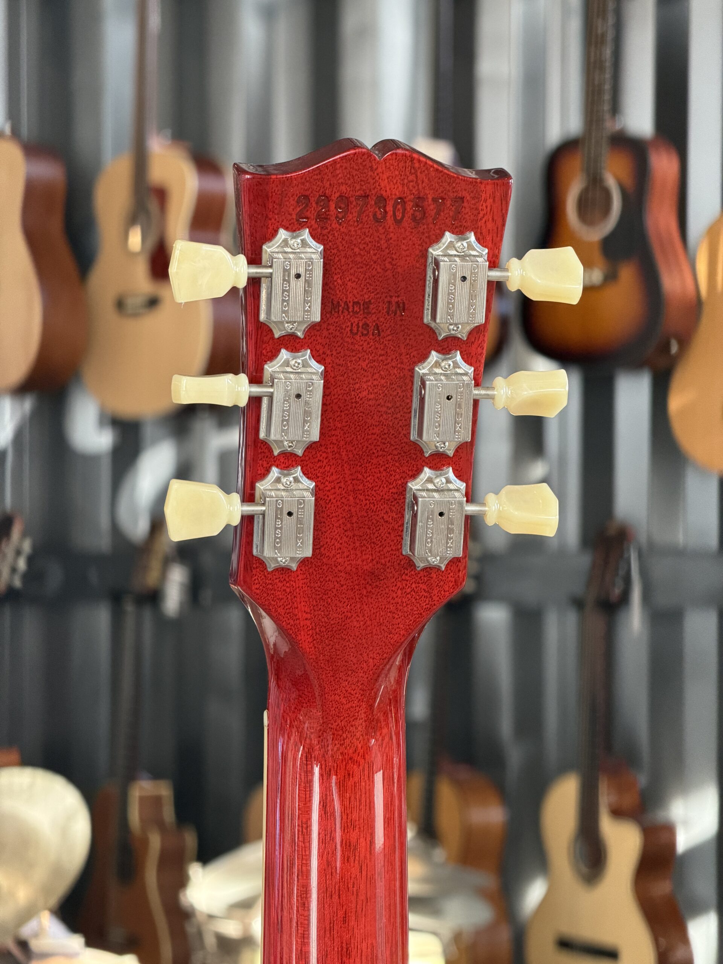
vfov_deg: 19.6
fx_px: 2785
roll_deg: -0.4
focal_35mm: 100
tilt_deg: -0.9
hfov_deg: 14.8
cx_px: 362
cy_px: 482
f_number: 2.8
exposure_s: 1/106
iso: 400
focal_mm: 16.89
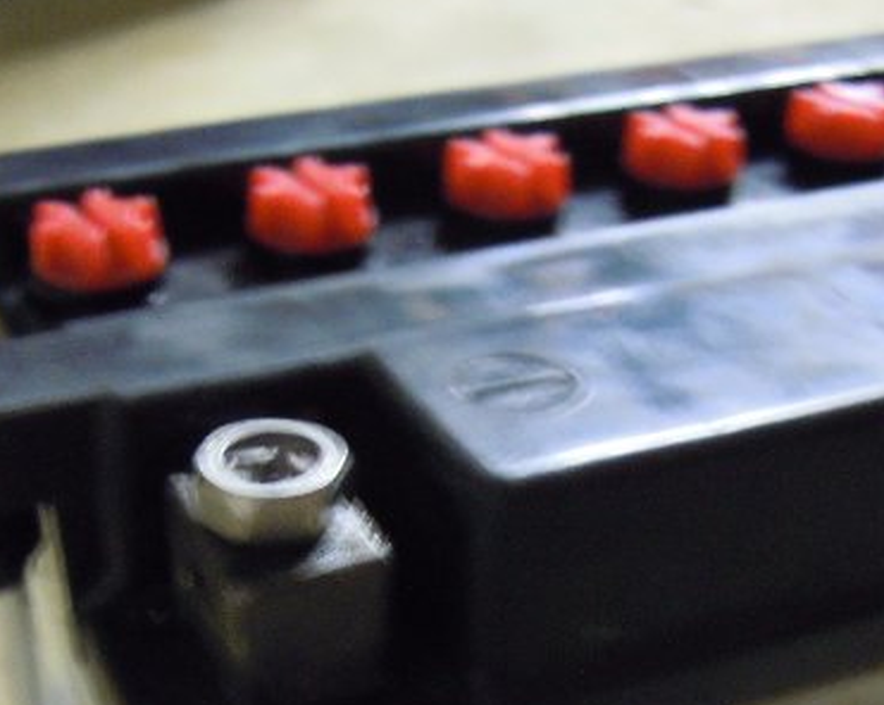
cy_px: 691
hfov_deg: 31.9
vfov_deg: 24.7
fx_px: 1542
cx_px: 355
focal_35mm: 59
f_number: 2.7
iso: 400
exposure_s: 1/2
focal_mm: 5
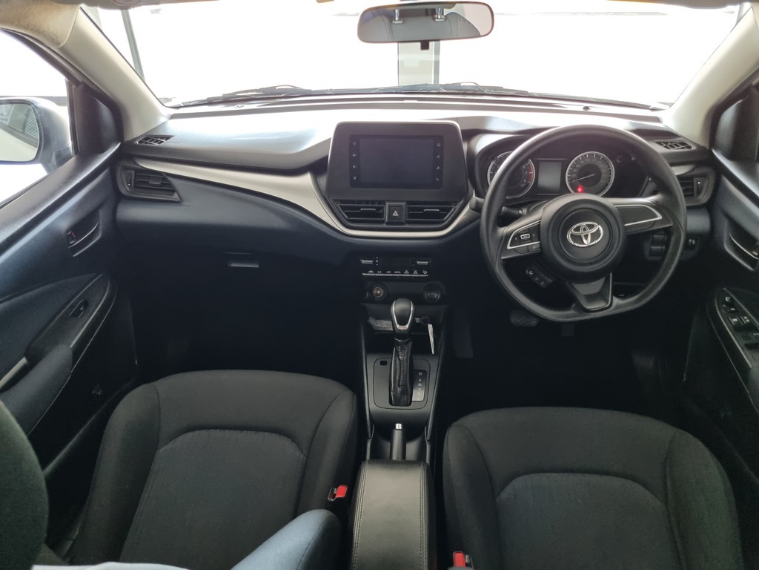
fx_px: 570
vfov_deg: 53.1
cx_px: 380
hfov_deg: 67.3
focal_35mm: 26
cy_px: 285
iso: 500
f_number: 1.8
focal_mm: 5.4
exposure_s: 1/50
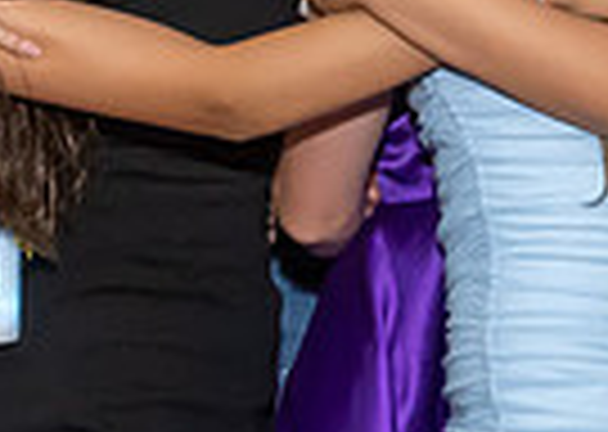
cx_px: 518
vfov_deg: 5.5
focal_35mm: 261
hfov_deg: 7.7
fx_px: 4500
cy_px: -75
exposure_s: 1/250
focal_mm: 31
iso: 2500
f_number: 9
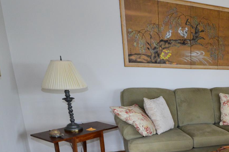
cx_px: 245
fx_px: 249
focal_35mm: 39
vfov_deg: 32.2
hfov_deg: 40.8
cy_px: 138
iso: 800
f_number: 6.3
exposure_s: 1/60
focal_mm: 11
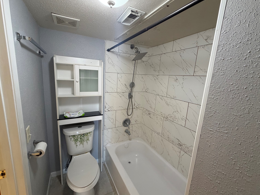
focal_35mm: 15
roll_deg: -2.1
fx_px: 113
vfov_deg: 81.8
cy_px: 97
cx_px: 127
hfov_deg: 98.1
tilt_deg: -8.2
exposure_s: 1/60
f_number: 2.2
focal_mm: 2.22
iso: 200
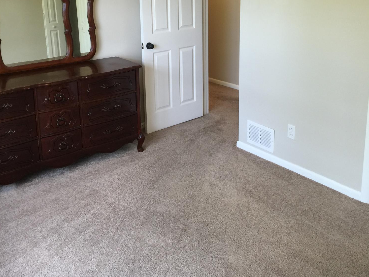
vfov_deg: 36.1
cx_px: 183
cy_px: 74
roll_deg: +1.5
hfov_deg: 47.9
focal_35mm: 39
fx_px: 416
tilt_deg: -12.2
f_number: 2.2
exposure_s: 1/33
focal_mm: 4.15
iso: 32
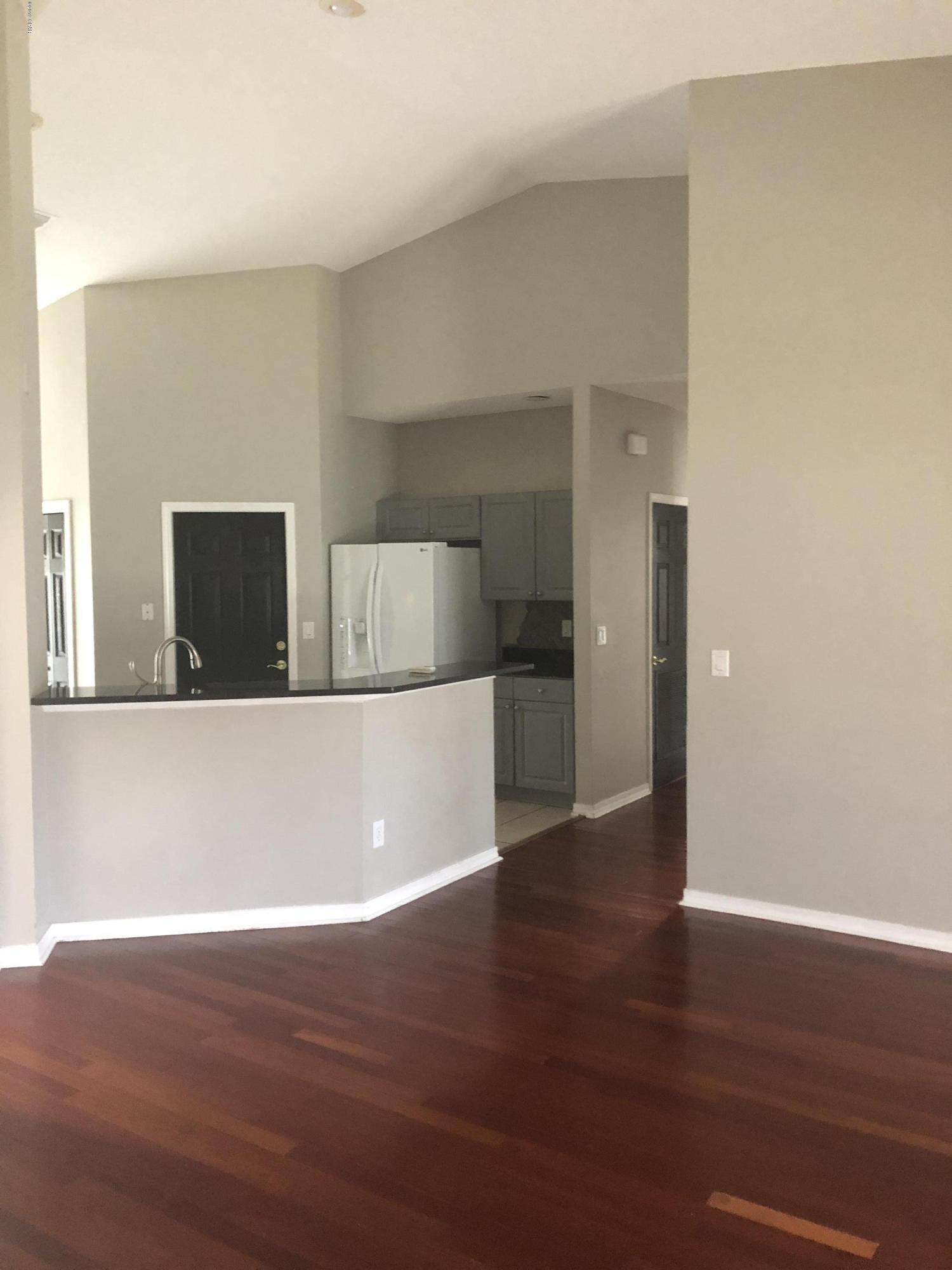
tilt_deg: -1.8
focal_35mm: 28
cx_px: 476
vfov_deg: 63.4
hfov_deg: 49.7
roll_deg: +1.2
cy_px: 635
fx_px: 1027
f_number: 1.8
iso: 80
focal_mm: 3.99
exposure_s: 1/5
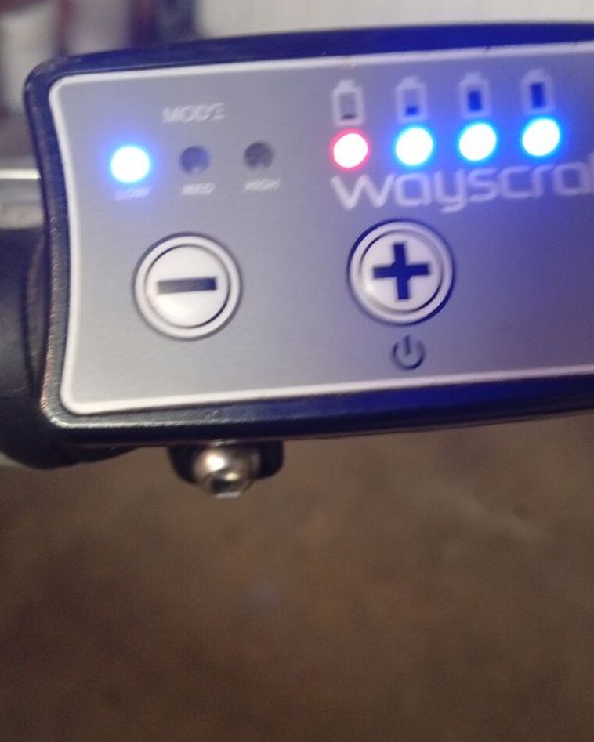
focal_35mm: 37
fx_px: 813
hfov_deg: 40.1
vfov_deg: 49.1
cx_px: 335
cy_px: 380
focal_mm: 3.98
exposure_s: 1/20
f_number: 1.8
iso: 1565
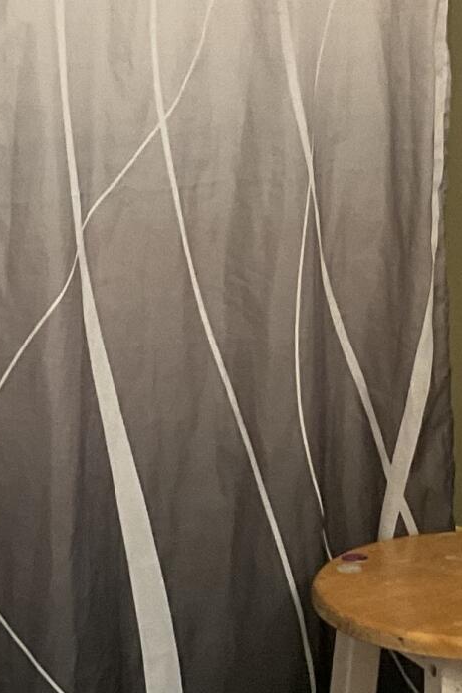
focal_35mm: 130
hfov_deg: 10.5
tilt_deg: -9.6
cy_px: 244
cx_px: 237
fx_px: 2502
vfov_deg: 15.7
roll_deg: +0.2
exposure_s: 1/60
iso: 125
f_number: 1.8
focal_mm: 3
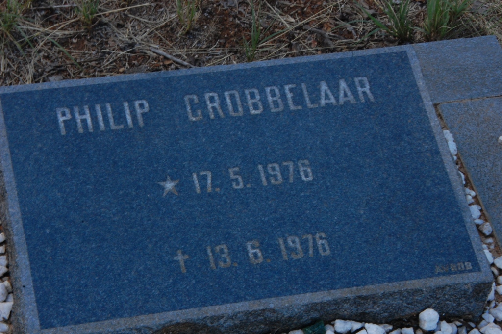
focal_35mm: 128
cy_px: 167
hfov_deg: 16.1
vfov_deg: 10.7
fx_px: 1776
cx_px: 251
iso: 640
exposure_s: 1/30
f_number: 22
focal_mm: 85
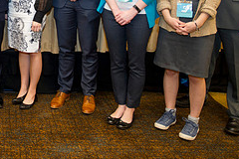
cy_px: -17
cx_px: -1
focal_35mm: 58
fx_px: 385
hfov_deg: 31.8
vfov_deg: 22.1
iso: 1600
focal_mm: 24
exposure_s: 1/80
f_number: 2.8
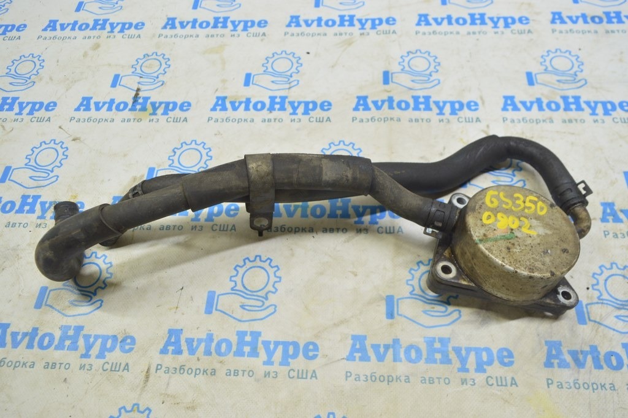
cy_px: 209
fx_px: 471
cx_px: 314
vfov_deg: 47.9
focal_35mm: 27
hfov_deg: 67.4
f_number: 5.6
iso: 400
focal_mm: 18
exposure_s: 1/20
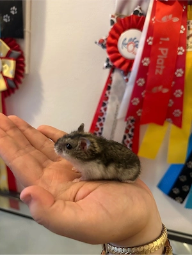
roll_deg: -9.1
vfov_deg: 71.6
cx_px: 96
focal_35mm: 24
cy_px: 128
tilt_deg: -16.9
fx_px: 177
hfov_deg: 56.8
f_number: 1.78
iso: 500
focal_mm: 6.86
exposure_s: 1/50
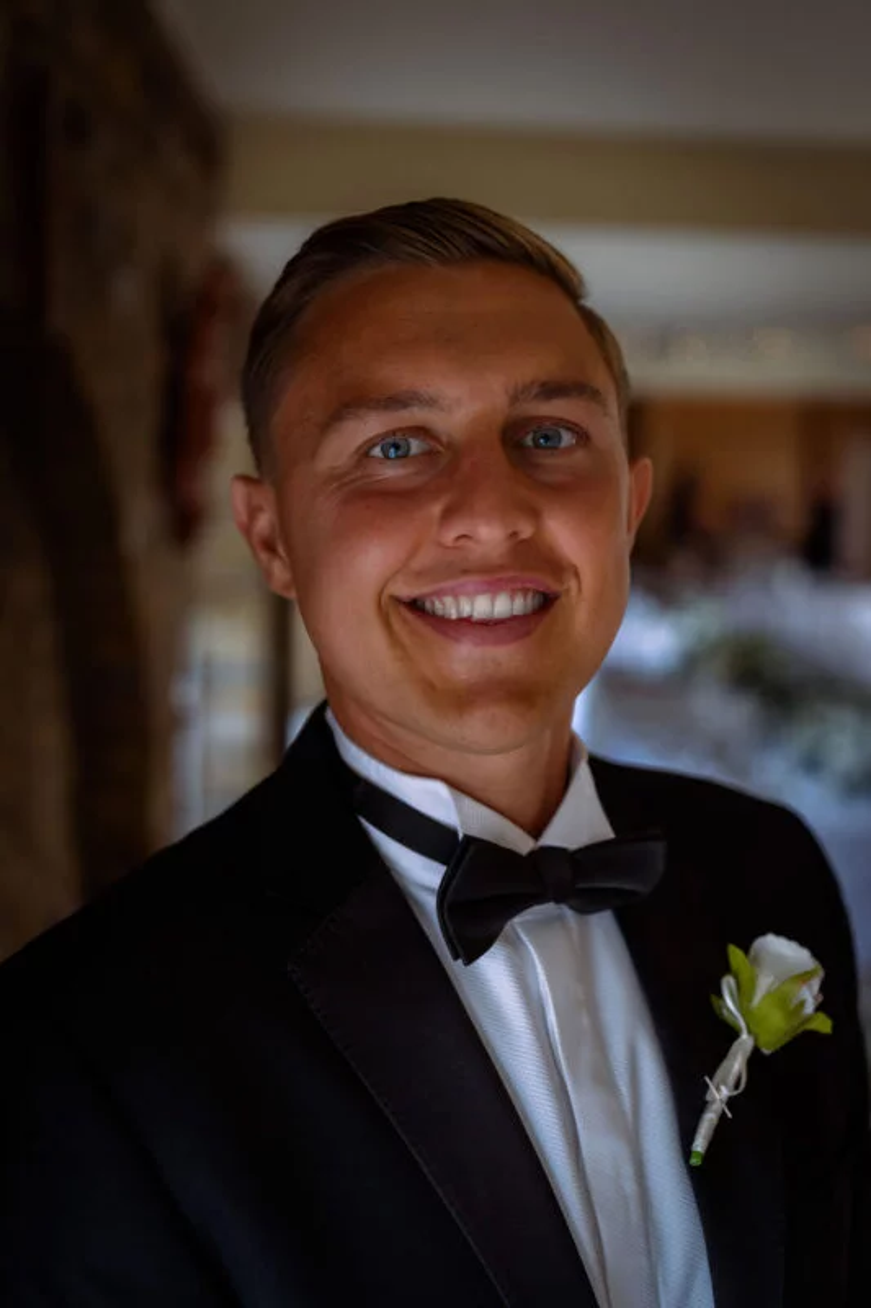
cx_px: 436
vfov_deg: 36.9
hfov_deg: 25.0
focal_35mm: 54
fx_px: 1960
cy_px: 654
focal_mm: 54
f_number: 2.8
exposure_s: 1/160
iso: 400
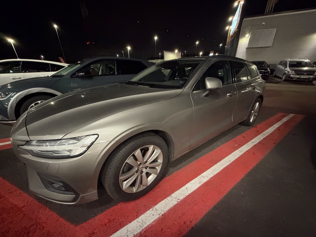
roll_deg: +2.1
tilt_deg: -23.8
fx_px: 128
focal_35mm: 14
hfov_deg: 102.1
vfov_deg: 85.7
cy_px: 118
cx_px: 158
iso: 1600
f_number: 2.2
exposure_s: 1/33
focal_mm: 2.22
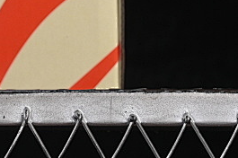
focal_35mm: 306
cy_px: -112
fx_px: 2020
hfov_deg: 6.5
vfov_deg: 4.4
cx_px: -236
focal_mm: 50
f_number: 8
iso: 160
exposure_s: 1/80
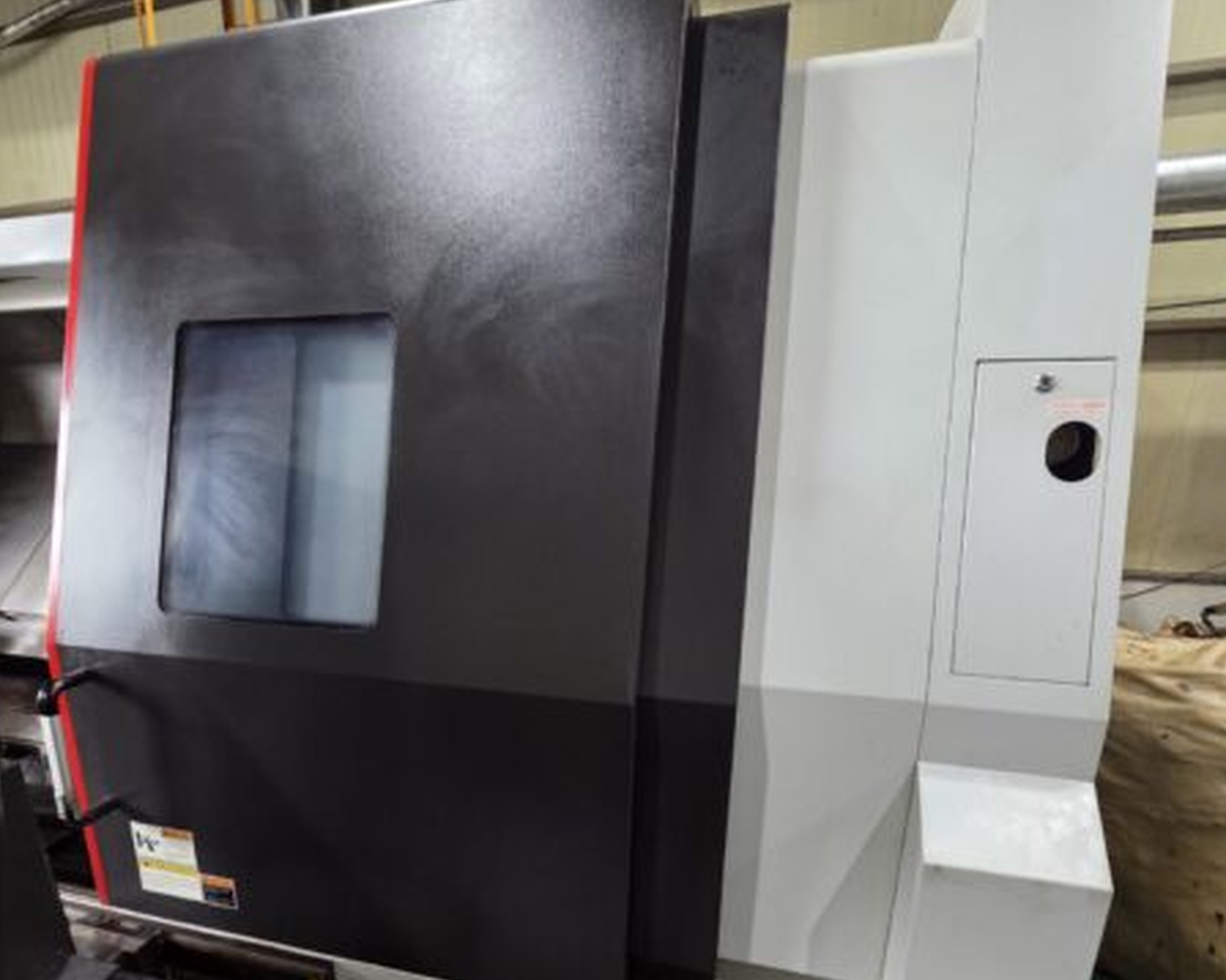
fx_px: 617
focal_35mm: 17
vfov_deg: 75.6
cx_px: 547
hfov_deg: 89.3
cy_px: 610
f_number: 2.2
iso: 500
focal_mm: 2.2
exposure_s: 1/60
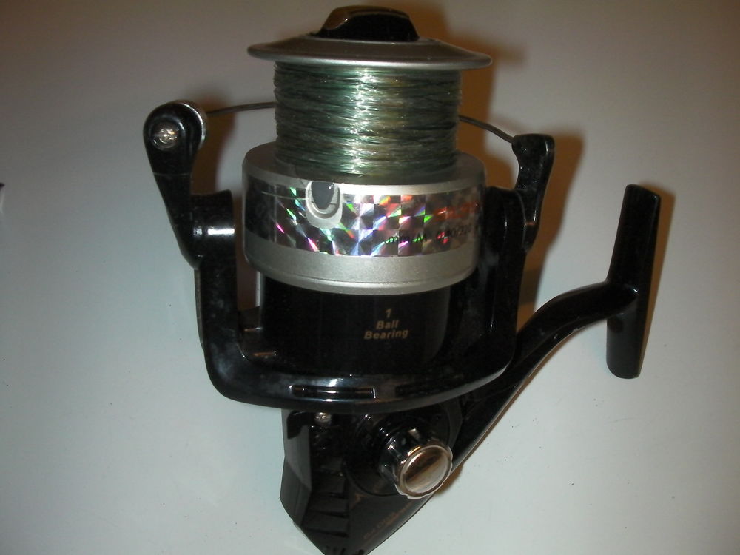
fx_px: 812
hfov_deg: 49.0
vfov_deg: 37.7
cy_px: 278
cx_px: 370
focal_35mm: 38
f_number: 5.6
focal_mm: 6.3
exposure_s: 1/30
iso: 200
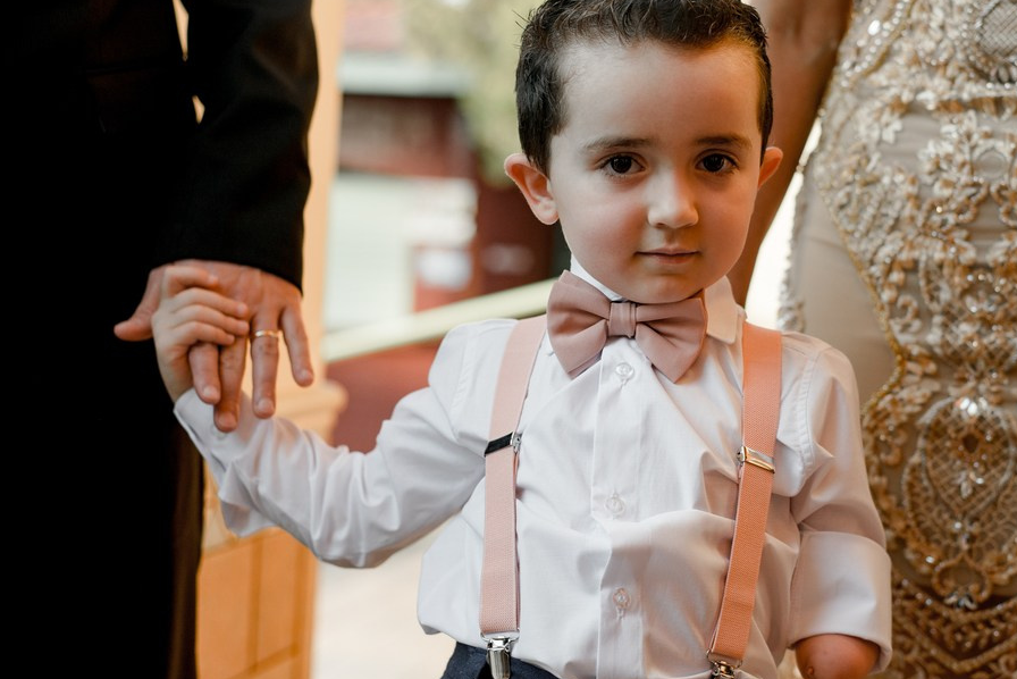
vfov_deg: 20.3
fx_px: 1893
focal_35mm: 67
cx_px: 640
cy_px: 284
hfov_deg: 29.9
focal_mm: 50
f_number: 2.8
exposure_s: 1/500
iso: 500
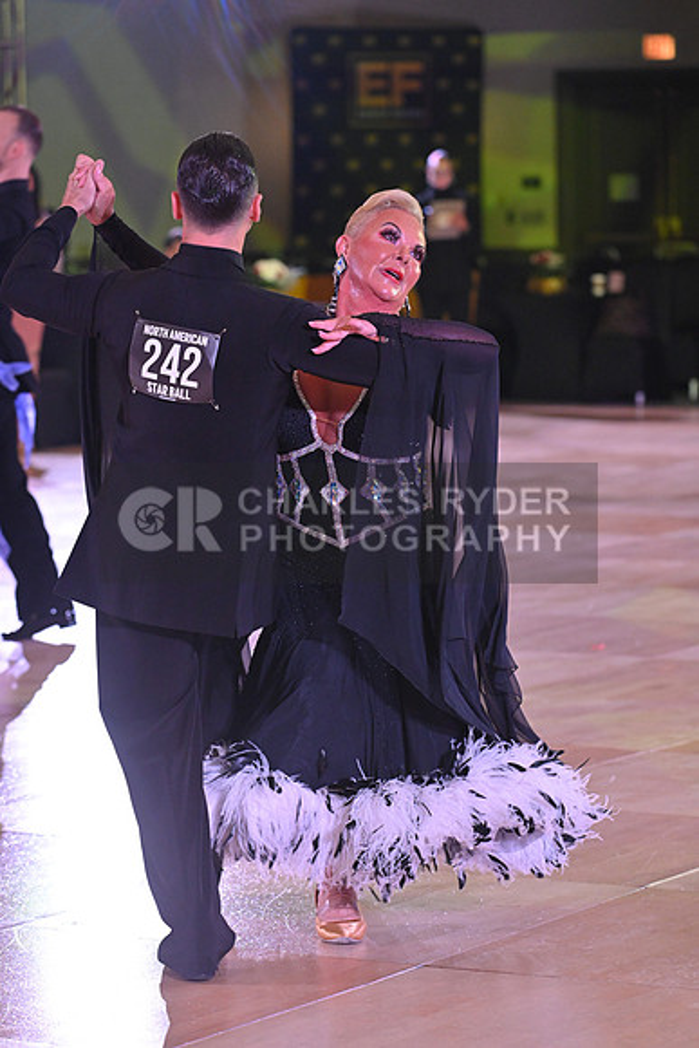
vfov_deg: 15.2
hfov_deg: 10.2
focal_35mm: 135
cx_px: 350
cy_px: 524
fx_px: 3929
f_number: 5
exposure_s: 1/320
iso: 3200
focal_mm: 135
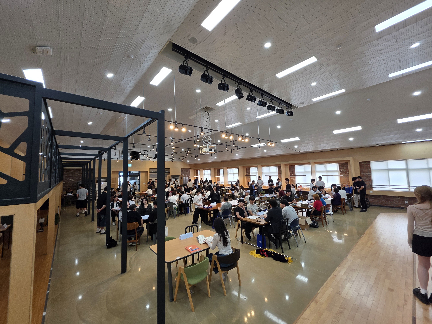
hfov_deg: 106.2
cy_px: 162
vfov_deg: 89.9
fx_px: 162
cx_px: 216
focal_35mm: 13
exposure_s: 1/120
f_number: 1.9
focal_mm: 2.2
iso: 64
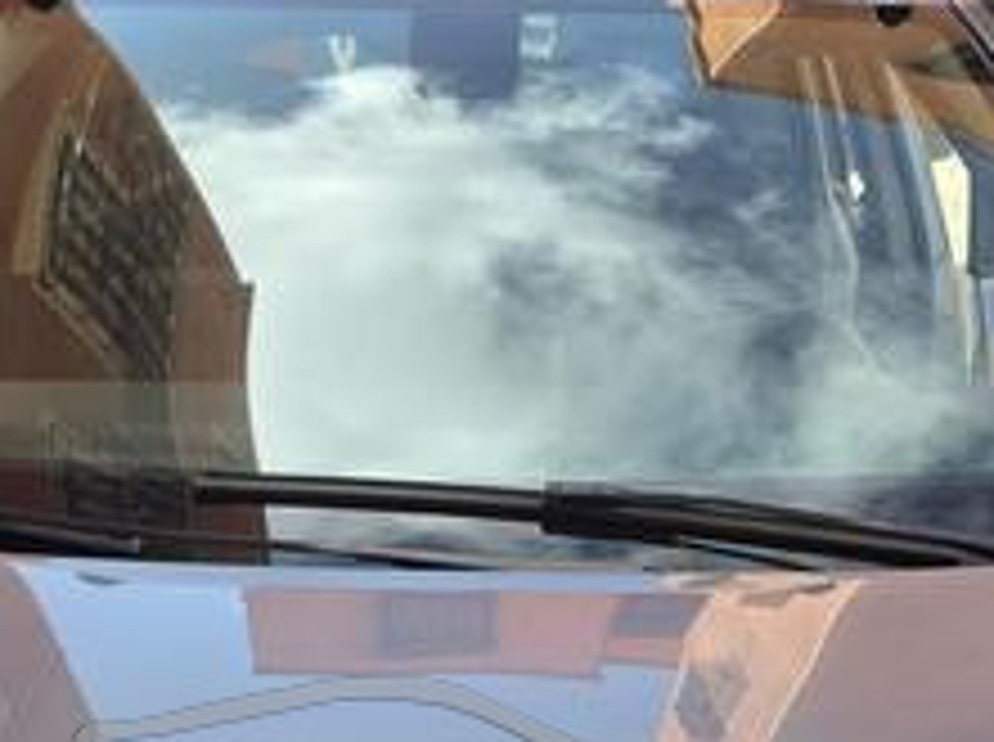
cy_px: 767
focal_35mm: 68
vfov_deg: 20.7
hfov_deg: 28.6
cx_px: 454
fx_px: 1949
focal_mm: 6.3
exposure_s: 1/200
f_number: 1.7
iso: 16
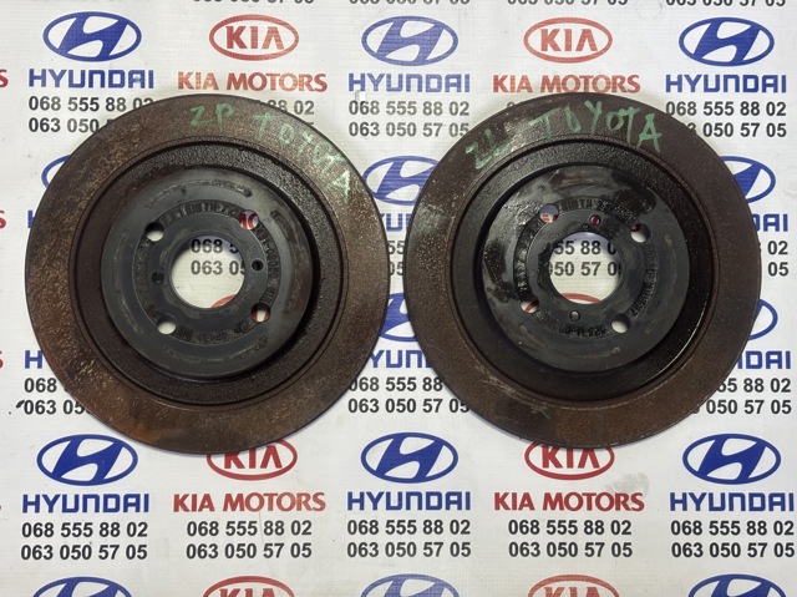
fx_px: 1196
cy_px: 298
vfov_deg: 28.0
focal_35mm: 52
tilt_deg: -86.8
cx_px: 398
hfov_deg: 36.8
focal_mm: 5.96
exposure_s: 1/60
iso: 125
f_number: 1.6
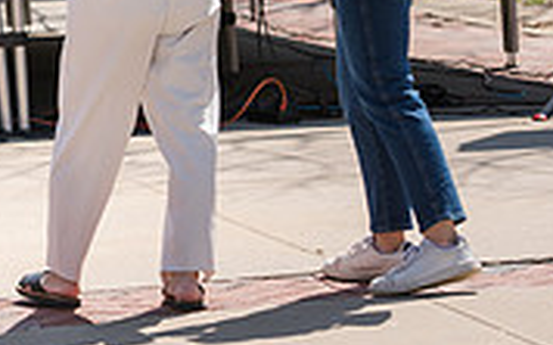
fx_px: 5256
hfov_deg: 6.0
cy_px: -64
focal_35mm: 349
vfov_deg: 3.7
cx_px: -292
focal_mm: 105
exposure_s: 1/640
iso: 125
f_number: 4.5
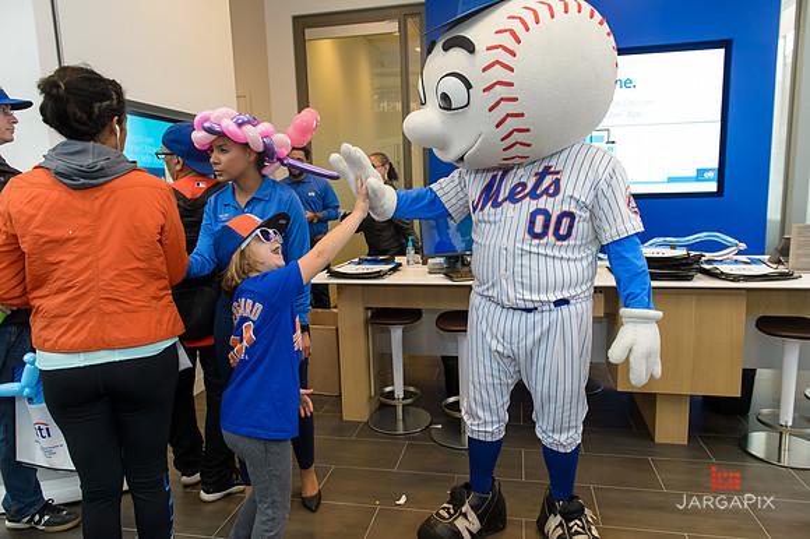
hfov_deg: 73.8
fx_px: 540
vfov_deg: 53.1
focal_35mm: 24
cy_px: 270
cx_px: 405
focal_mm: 24
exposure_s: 1/100
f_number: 3.5
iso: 800
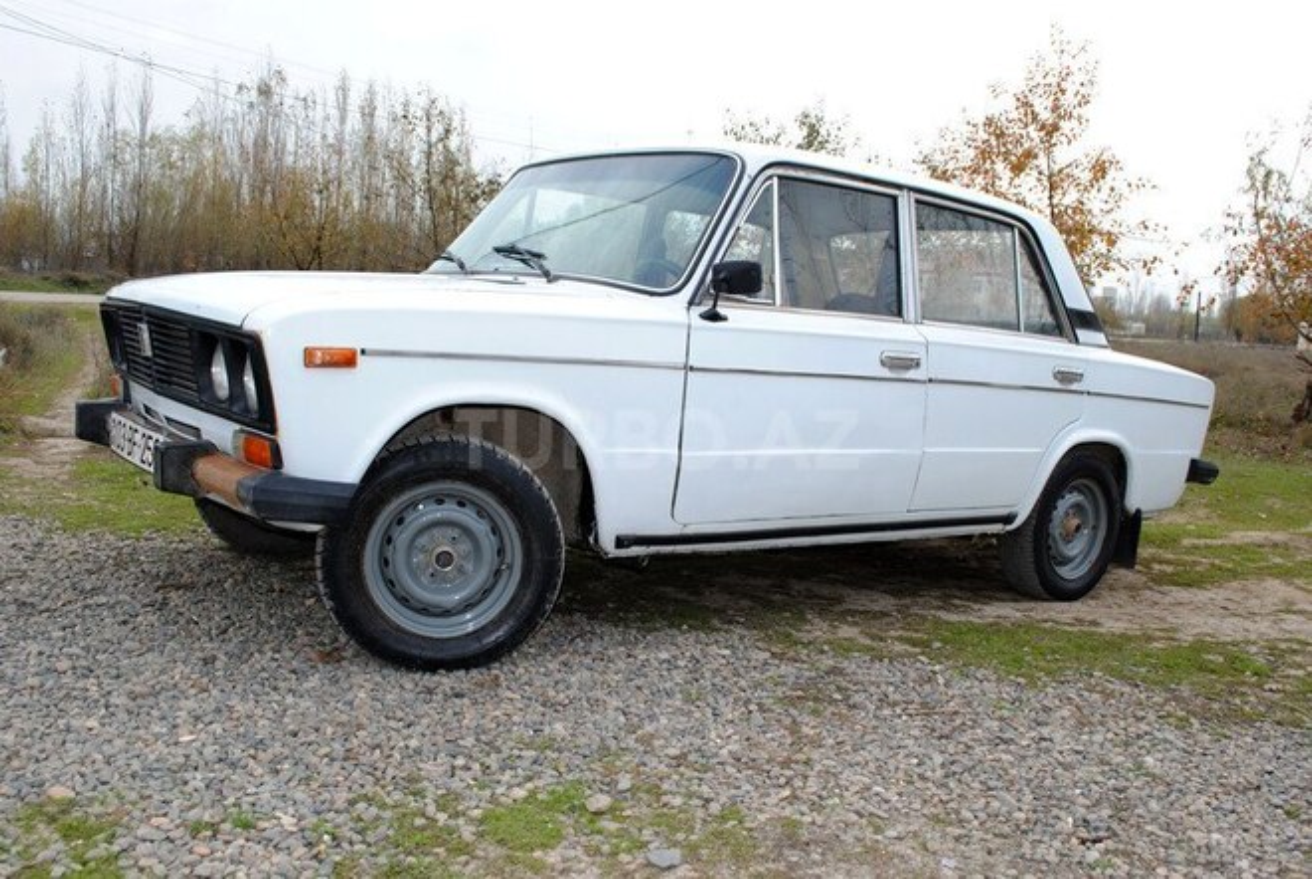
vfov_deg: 40.1
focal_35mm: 33
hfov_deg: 57.2
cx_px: 656
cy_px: 440
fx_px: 1204
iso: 200
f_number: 9
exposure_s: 1/125
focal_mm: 22
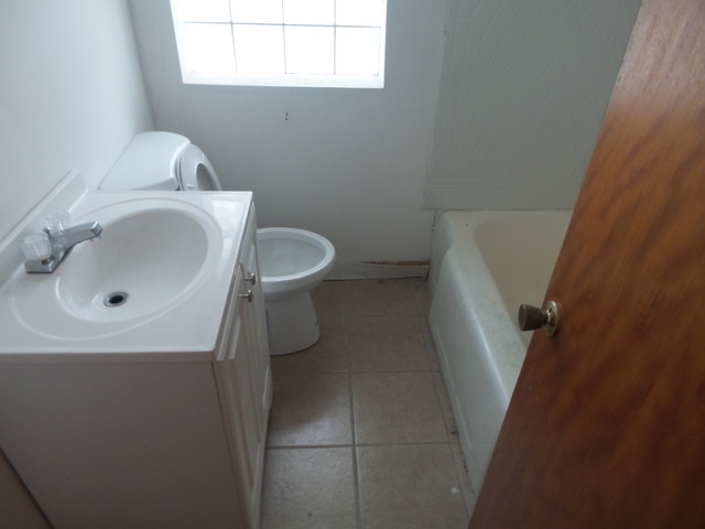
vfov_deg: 58.9
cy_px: 264
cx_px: 352
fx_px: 468
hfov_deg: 73.9
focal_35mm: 23
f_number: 2.8
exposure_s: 1/30
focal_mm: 4.1
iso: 250
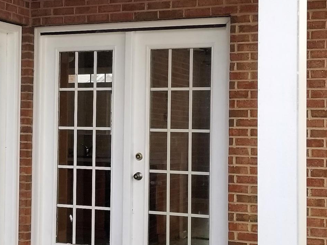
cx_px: 17
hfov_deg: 23.1
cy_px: 113
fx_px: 775
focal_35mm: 82
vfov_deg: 18.0
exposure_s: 1/360
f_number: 1.7
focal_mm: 4.3
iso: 50
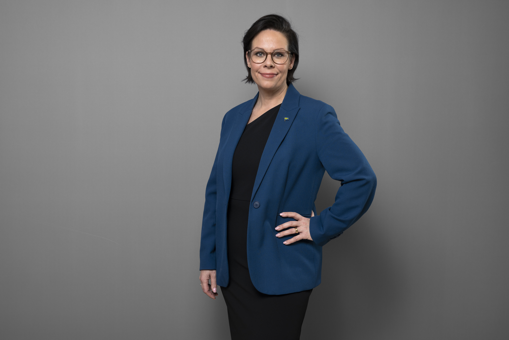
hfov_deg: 39.6
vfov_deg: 27.0
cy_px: 170
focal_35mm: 50
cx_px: 254
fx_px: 707
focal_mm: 50
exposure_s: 1/200
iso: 200
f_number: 4
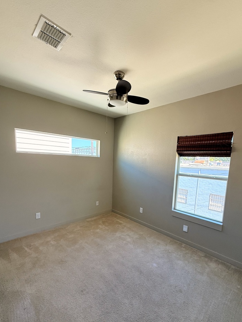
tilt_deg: -6.4
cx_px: 128
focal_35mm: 16
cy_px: 179
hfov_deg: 78.0
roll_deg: -2.9
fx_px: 149
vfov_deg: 94.1
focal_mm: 2.22
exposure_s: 1/99
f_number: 2.2
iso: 125
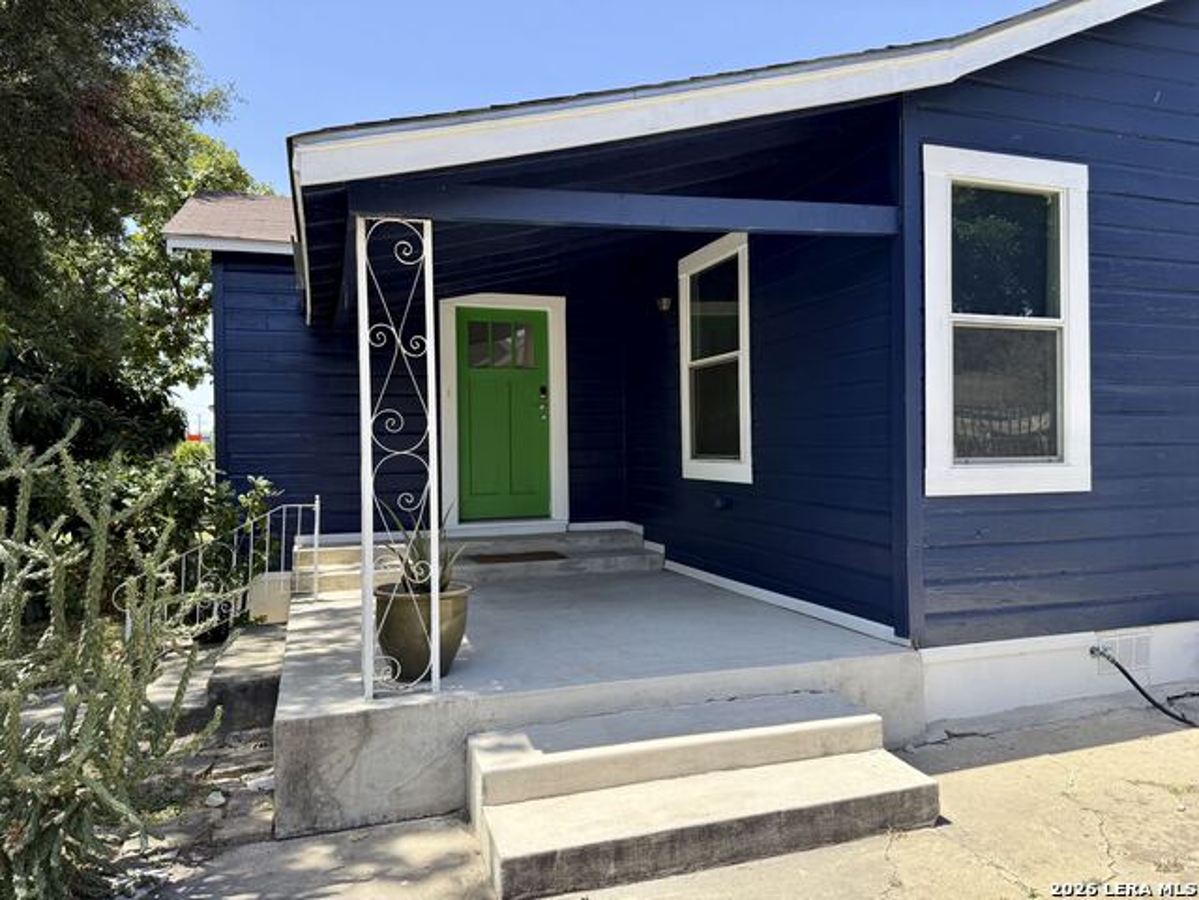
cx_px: 600
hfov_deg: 71.6
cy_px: 450
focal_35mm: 24
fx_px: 831
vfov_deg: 56.8
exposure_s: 1/2053
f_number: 1.78
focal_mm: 6.76
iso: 100
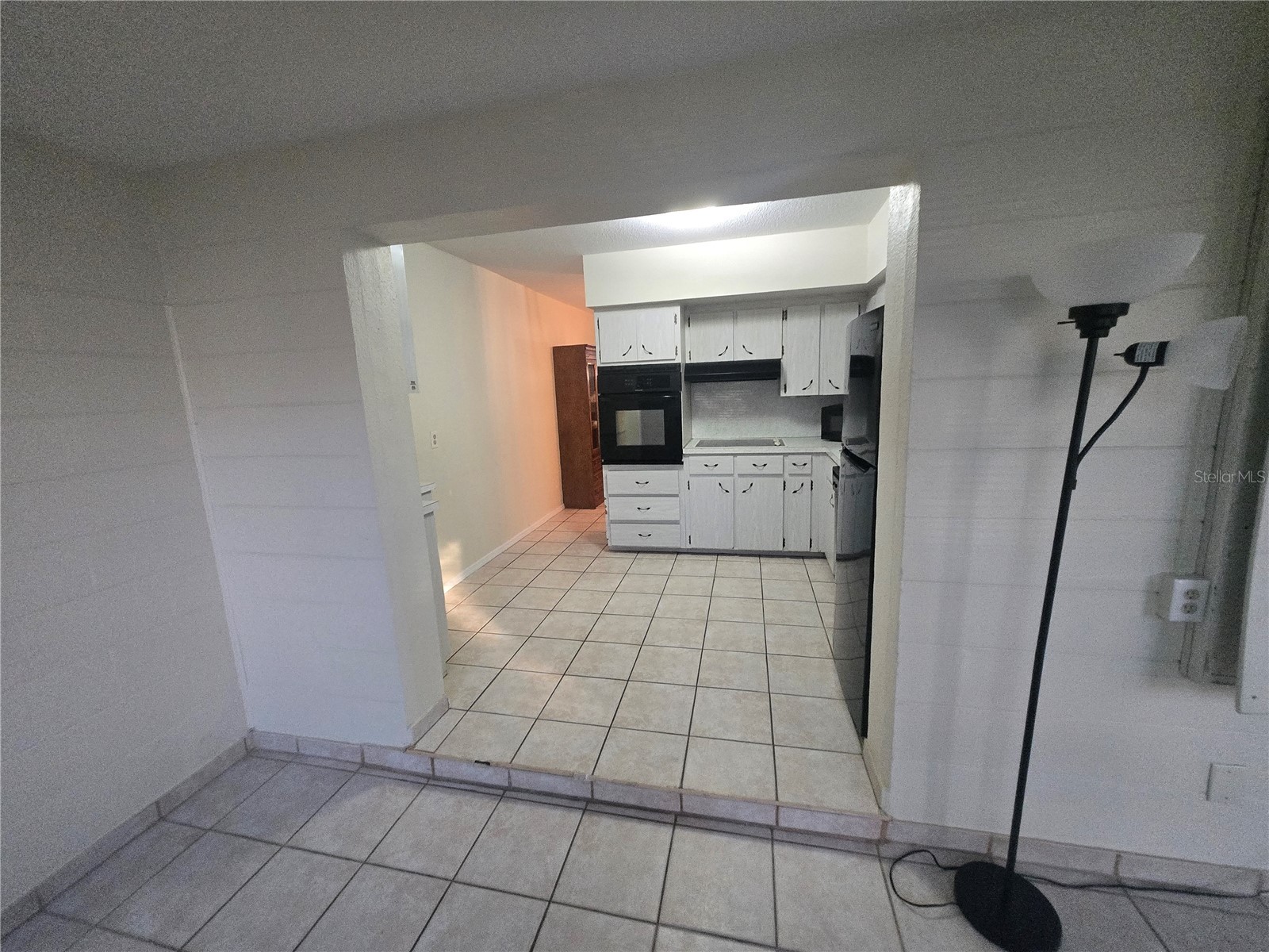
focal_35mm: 13
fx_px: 477
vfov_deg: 89.9
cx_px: 634
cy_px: 476
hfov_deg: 106.2
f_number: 2.2
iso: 640
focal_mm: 1.7
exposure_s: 1/60
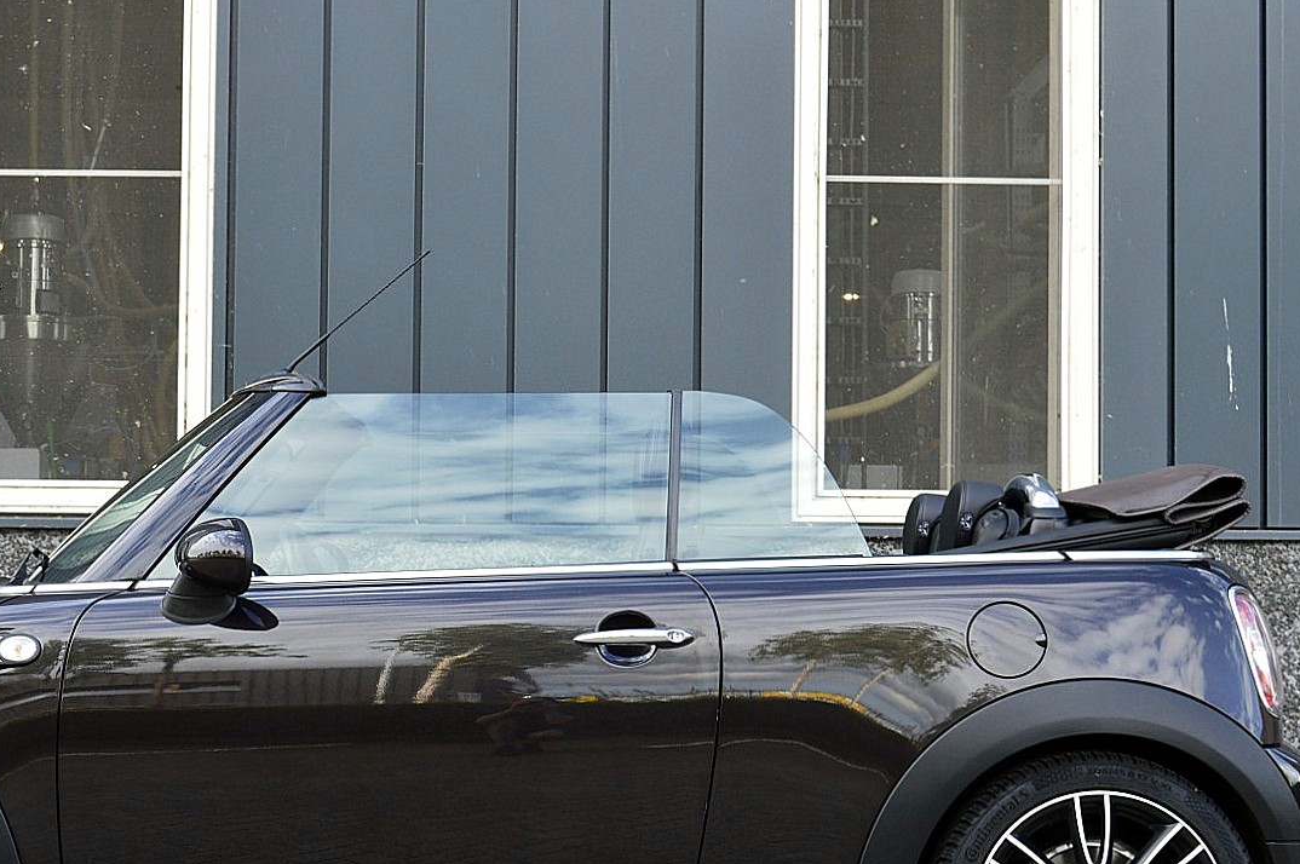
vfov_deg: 20.5
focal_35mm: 66
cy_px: 630
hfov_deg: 30.5
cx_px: 449
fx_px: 2372
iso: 400
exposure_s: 1/125
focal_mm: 29
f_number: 9
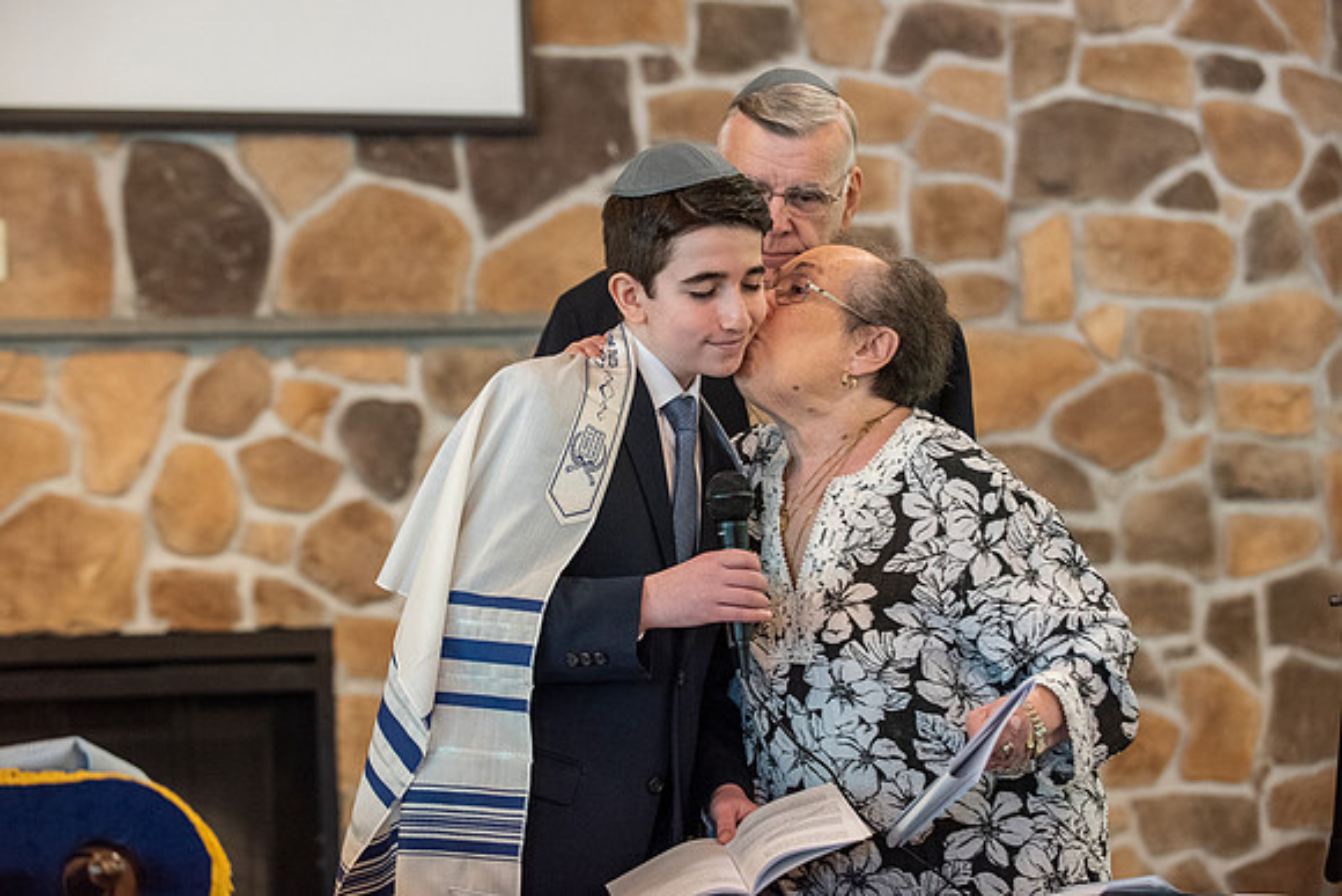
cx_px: 644
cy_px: 410
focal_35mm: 93
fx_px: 3482
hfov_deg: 21.8
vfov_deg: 14.7
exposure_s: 1/60
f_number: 3.5
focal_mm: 86
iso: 3200
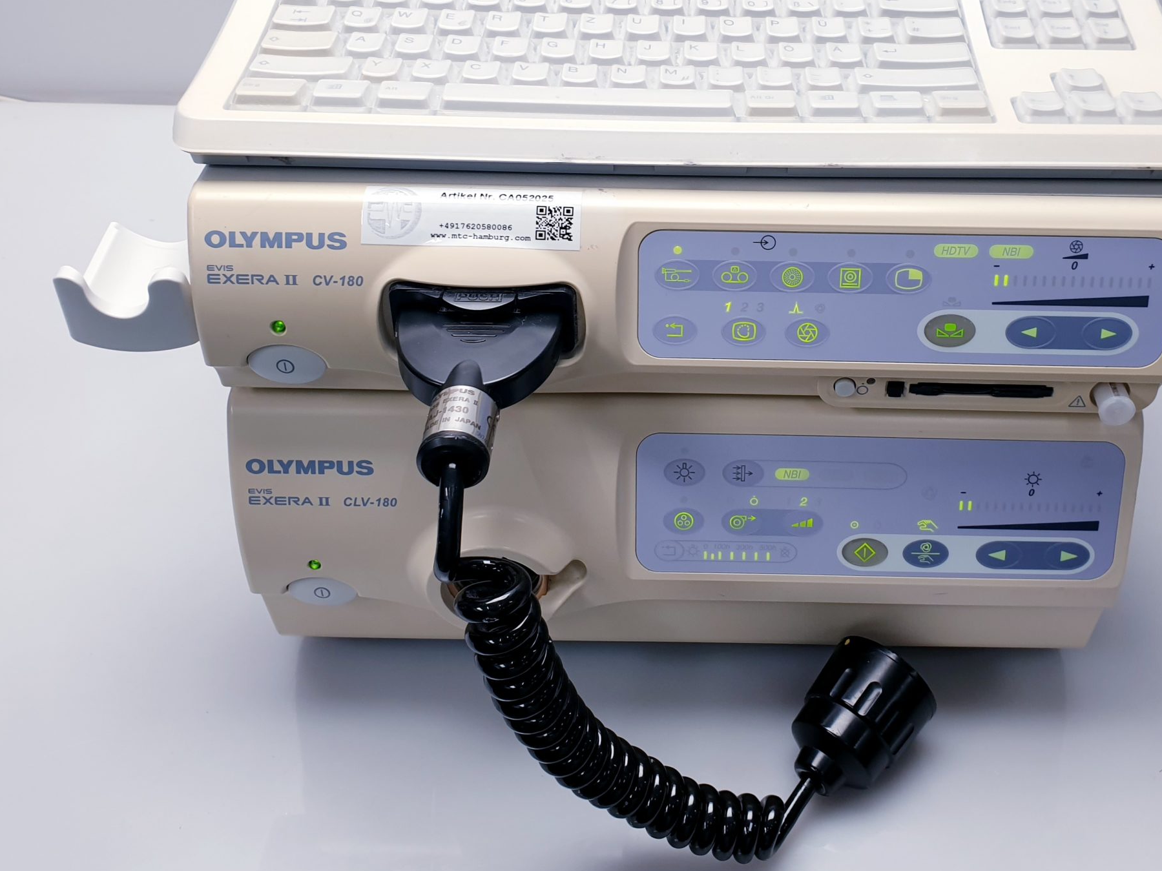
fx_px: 1242
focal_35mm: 37
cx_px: 690
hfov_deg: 49.9
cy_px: 296
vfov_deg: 38.3
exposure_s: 1/50
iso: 50
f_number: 2.4
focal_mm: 4.3
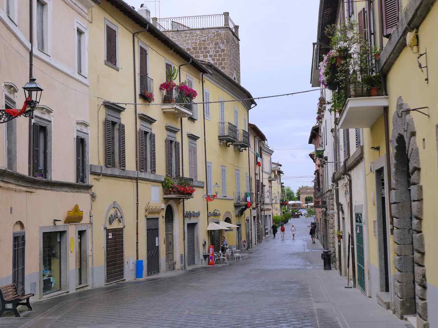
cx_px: 219
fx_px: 633
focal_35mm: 50
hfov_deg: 38.2
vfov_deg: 29.1
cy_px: 164
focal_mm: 25
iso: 800
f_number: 4.5
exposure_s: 1/640
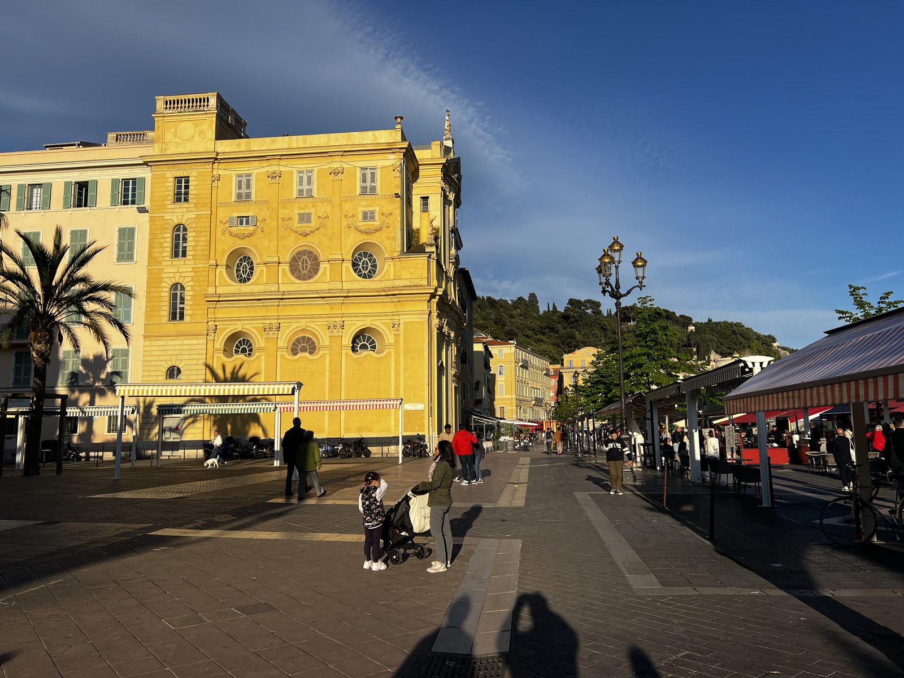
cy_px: 339
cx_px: 452
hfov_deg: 67.3
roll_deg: +0.9
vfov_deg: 53.1
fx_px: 679
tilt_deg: +8.2
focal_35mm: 26
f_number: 1.5
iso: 50
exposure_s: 1/6211
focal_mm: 5.7
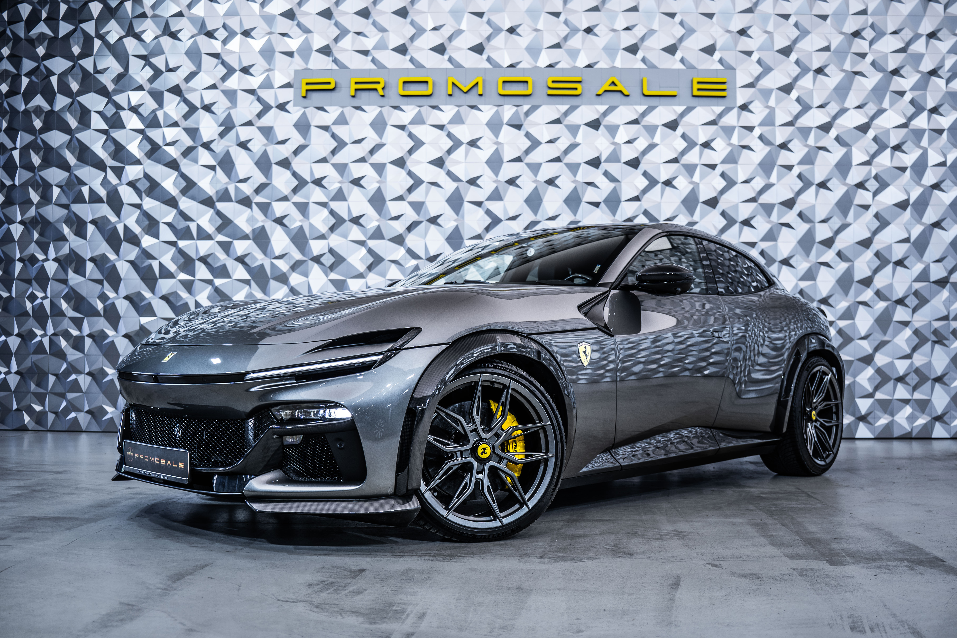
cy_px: 319
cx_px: 478
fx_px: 930
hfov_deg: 54.4
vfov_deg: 37.8
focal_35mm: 35
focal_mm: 35
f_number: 2.8
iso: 100
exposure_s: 1/50
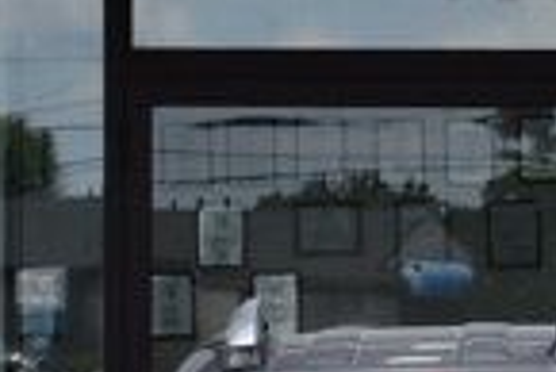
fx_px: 4901
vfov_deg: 4.3
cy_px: 414
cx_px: 686
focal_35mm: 317
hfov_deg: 6.4
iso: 400
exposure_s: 1/320
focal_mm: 30
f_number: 10
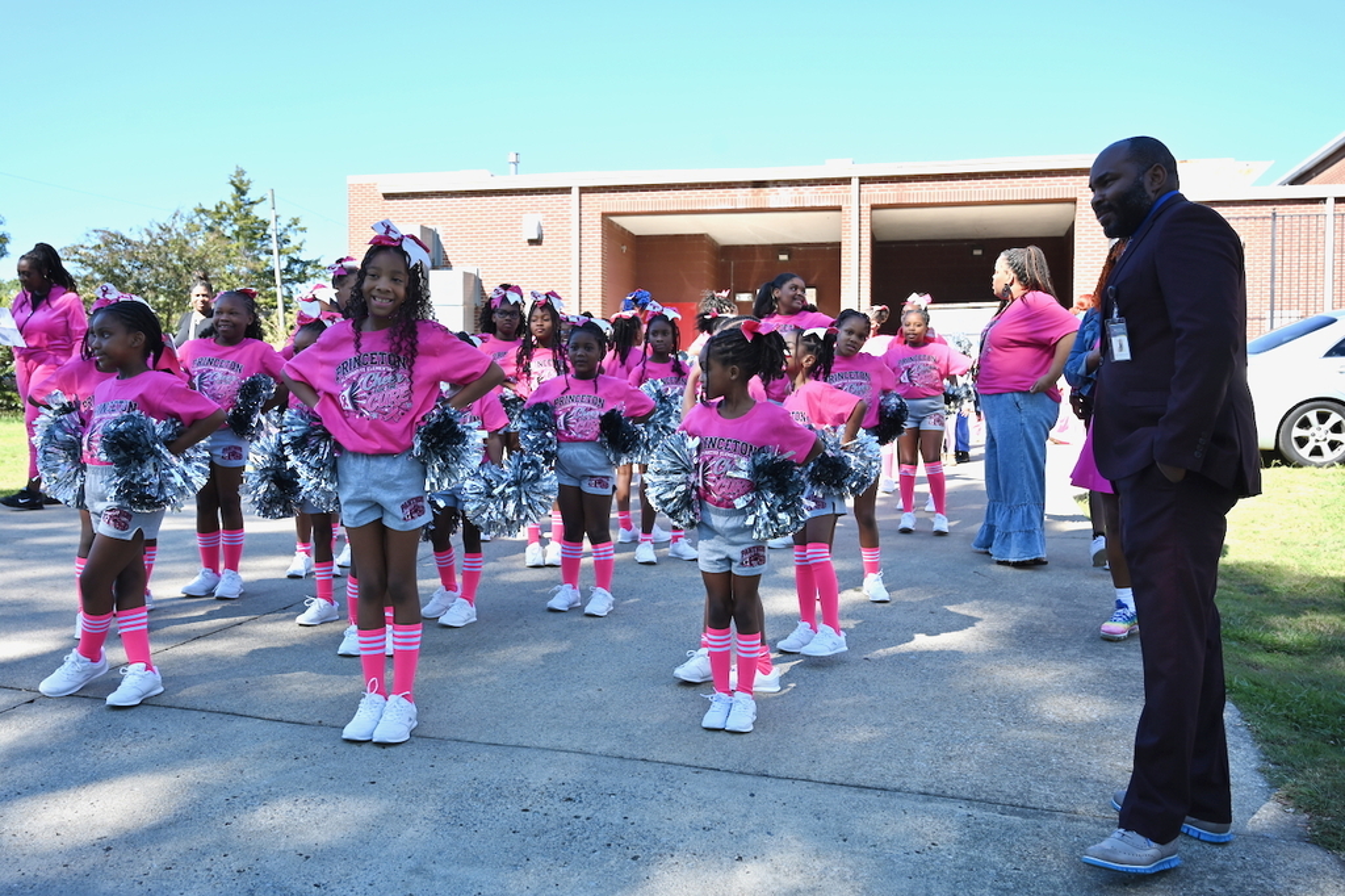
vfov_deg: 39.4
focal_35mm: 34
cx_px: 672
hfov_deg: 56.5
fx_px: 1251
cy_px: 448
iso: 160
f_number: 5.6
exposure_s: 1/250
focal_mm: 33.5
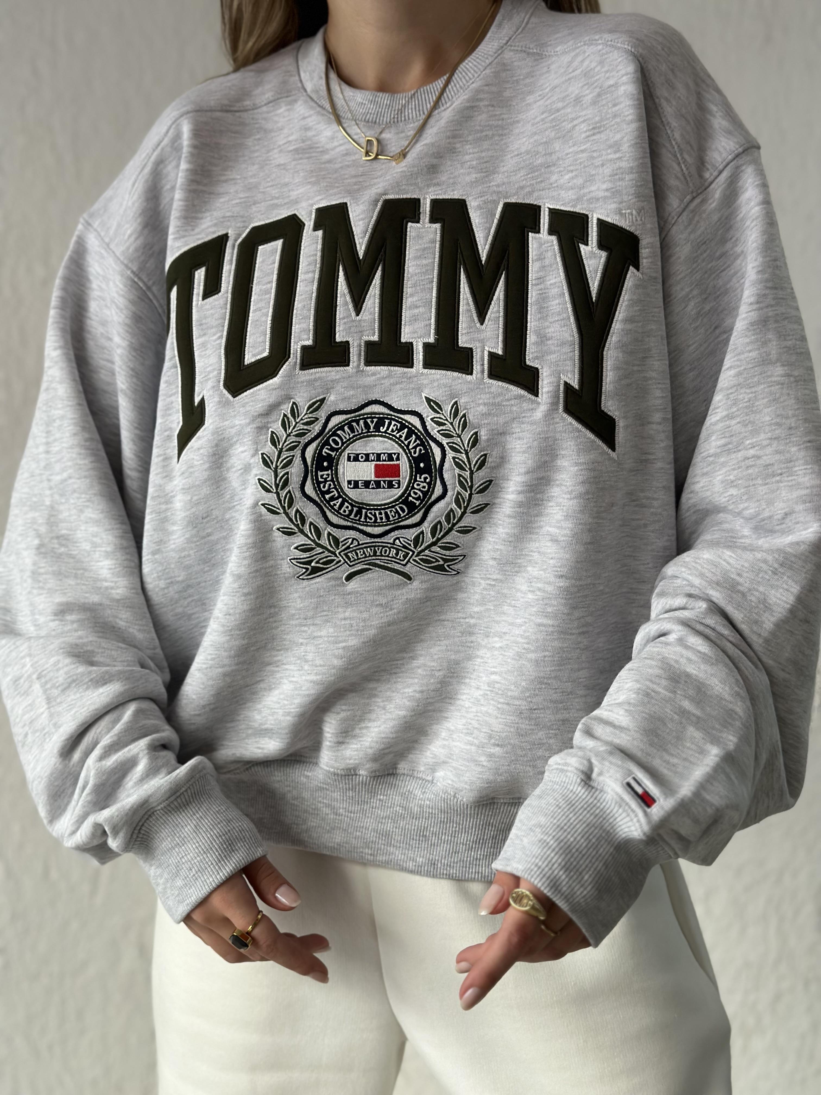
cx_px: 410
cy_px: 548
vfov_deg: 39.7
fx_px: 1518
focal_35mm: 48
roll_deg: -0.5
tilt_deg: -2.9
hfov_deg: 30.3
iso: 125
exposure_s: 1/63
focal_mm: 6.86
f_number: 1.78
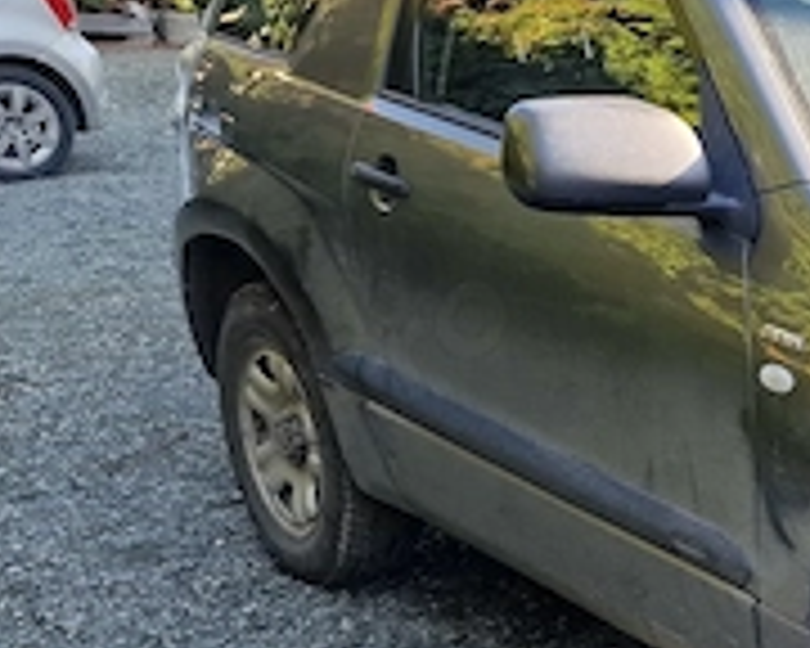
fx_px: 1798
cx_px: 1166
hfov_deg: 21.8
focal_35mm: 75
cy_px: 540
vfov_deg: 20.2
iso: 50
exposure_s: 1/180
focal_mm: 6.4
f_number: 1.8
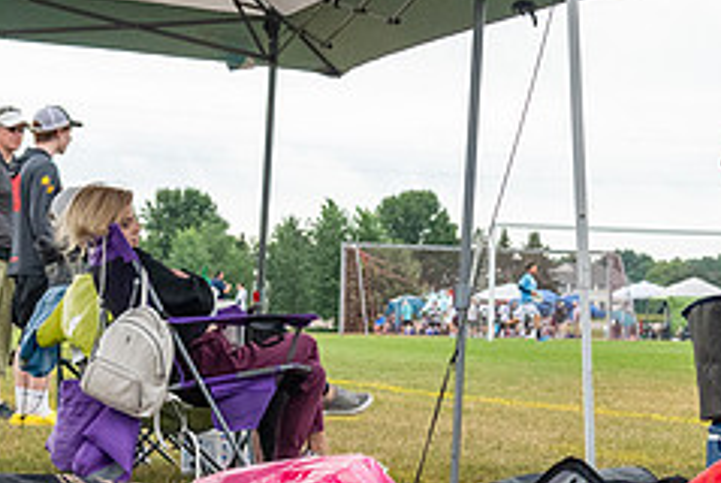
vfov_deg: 8.8
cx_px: 757
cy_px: 477
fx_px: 3128
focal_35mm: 156
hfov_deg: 12.9
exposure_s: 1/1250
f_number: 5
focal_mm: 38
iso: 1600
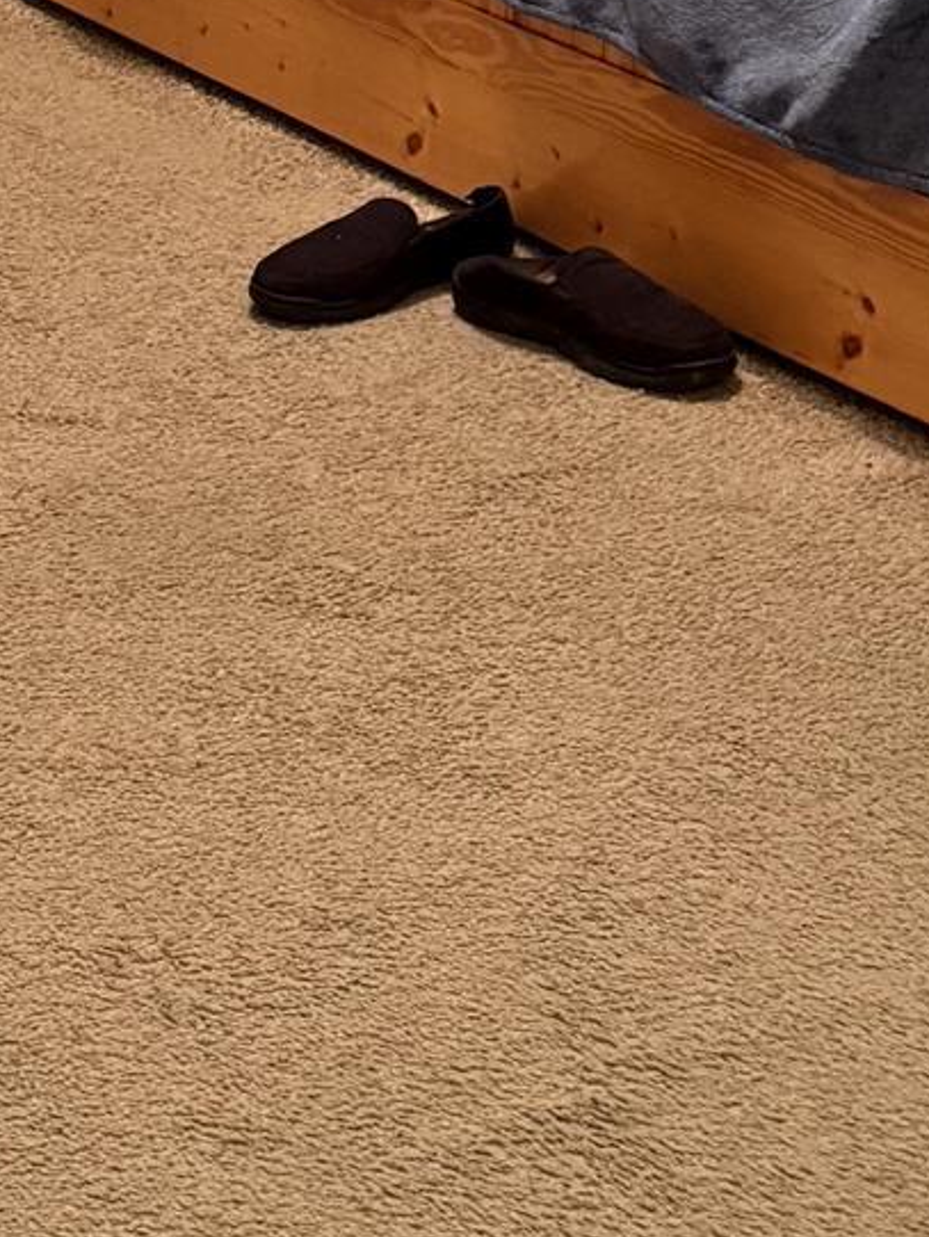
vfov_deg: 18.9
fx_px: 3647
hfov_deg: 14.4
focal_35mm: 102
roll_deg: -0.7
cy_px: 112
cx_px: 84
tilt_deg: -18.0
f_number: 1.78
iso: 800
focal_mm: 6.76
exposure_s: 1/60
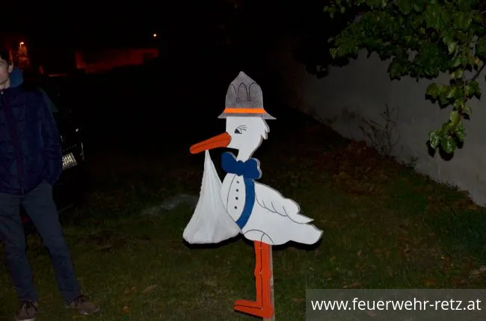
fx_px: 566
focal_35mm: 42
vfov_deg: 31.7
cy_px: 160
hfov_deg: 46.5
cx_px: 243
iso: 3200
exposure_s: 1/60
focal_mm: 28
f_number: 4
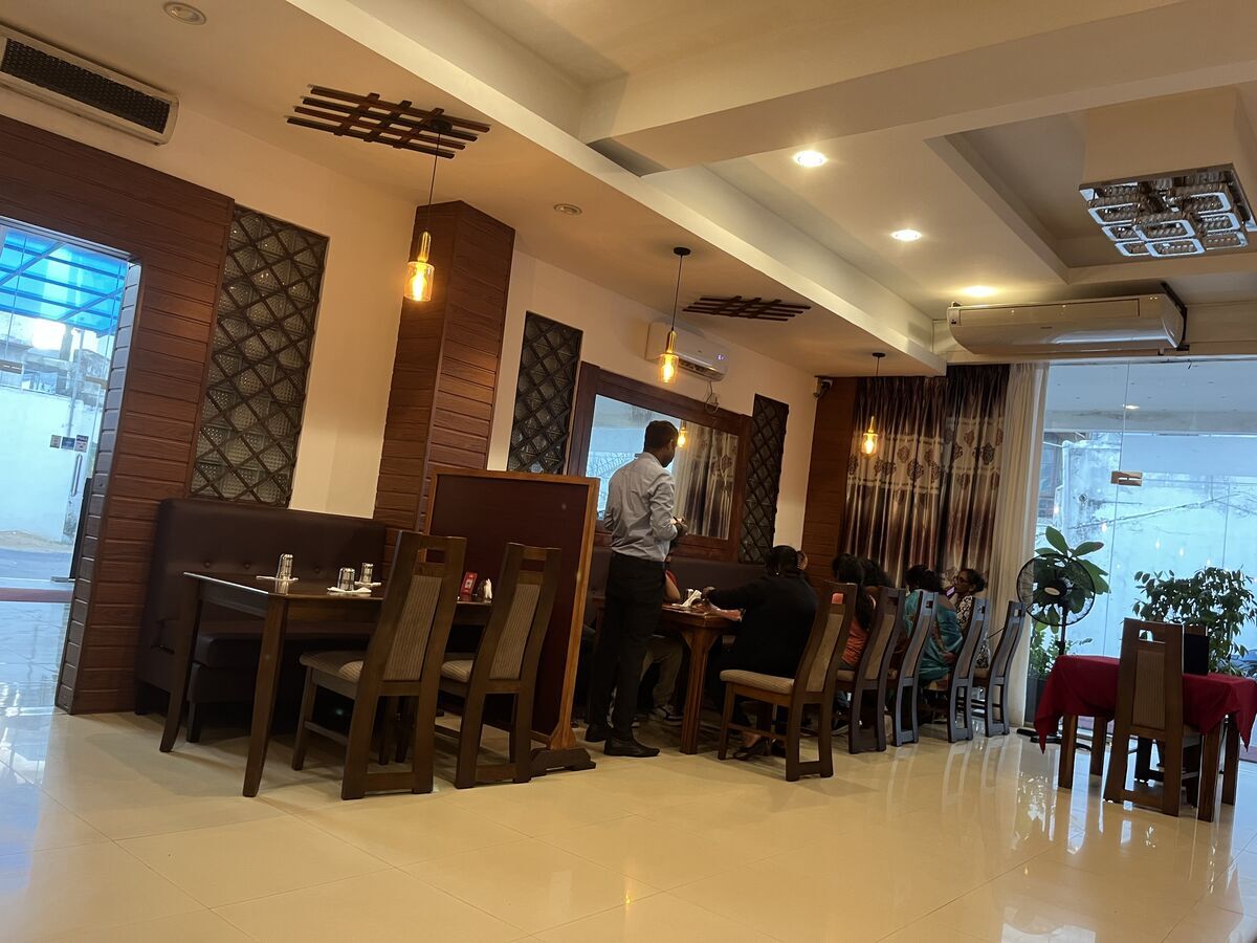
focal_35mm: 26
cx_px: 628
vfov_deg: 53.1
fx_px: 944
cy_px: 472
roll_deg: -6.9
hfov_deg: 67.3
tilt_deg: +4.1
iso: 250
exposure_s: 1/50
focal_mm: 5.1
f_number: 1.6
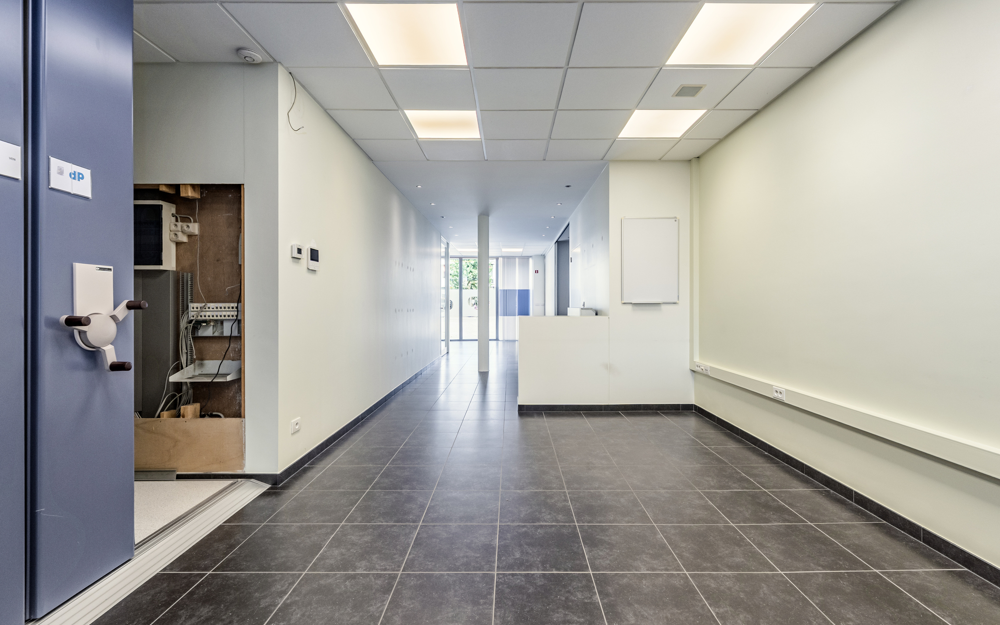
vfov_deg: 74.8
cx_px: 500
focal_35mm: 15
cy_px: 318
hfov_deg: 101.5
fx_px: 409
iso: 250
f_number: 10
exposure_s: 1/80
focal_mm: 14
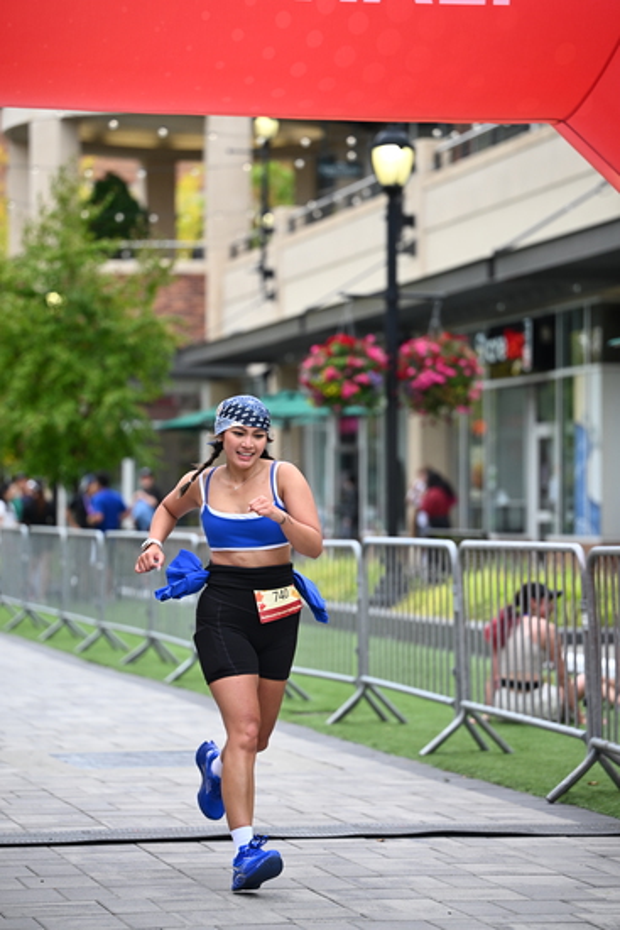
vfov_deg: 18.6
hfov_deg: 12.5
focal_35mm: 110
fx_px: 2840
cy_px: 465
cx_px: 310
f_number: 2.8
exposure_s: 1/2000
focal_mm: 110
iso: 640
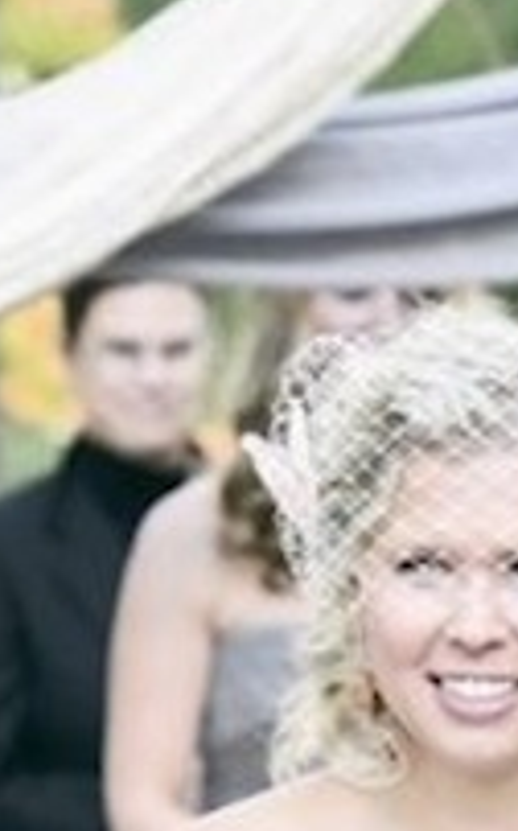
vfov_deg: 3.5
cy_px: 1462
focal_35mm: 590
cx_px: 752
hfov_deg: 2.2
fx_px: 13346
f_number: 4.5
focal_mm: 130
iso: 1000
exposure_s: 1/250
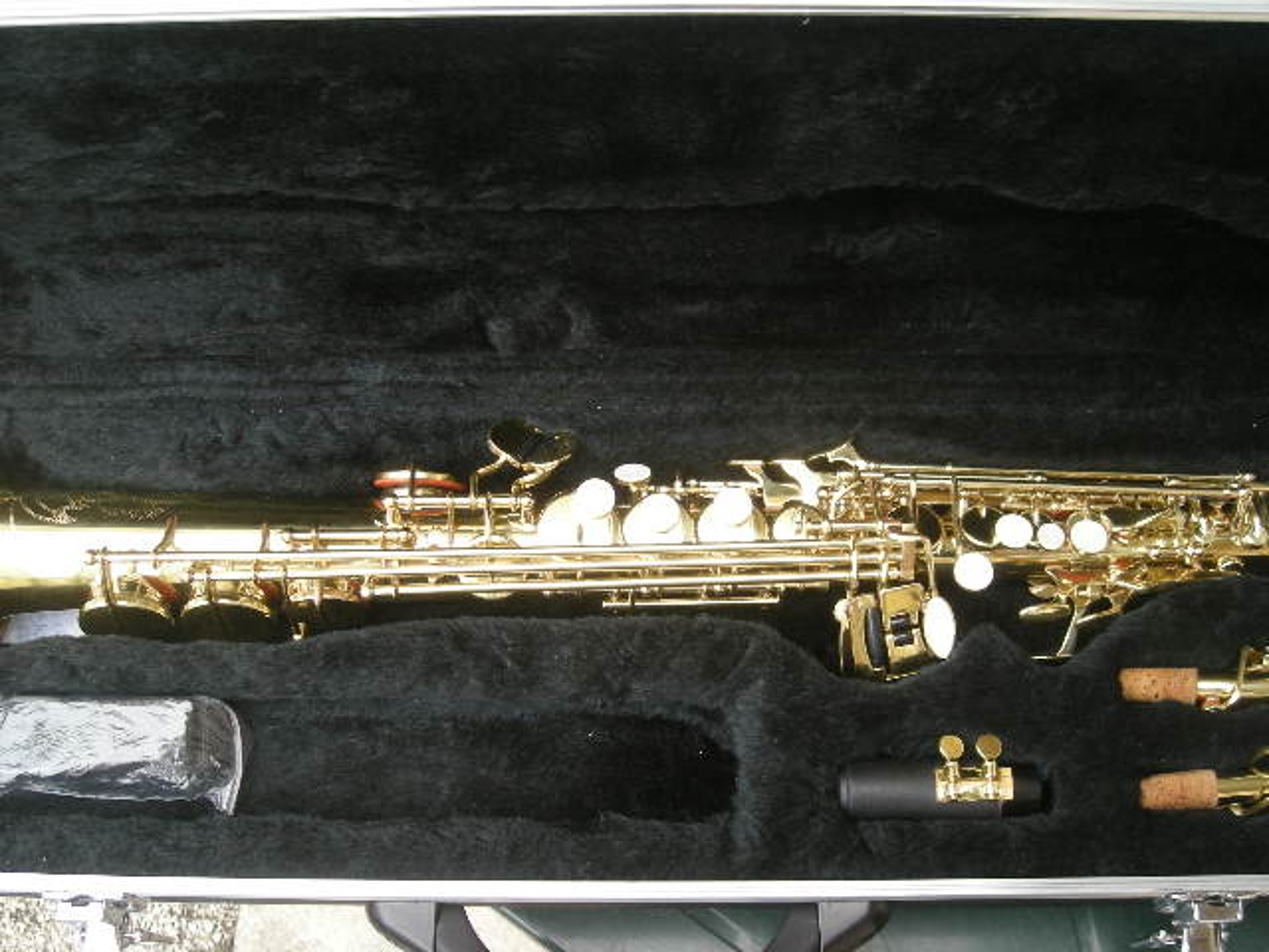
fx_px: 1613
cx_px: 634
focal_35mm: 44
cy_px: 476
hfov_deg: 42.9
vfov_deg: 32.9
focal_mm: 7.1
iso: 118
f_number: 3.1
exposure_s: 1/59.8
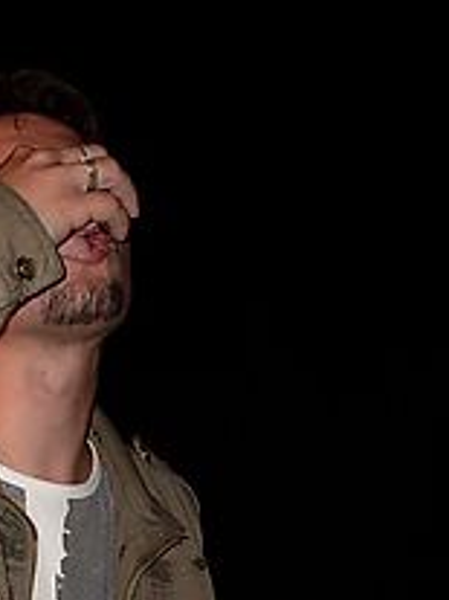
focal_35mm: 88
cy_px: 603
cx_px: 49
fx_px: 1523
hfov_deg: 16.6
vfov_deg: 21.5
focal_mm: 6.3
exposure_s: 1/45
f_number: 2.8
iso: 100
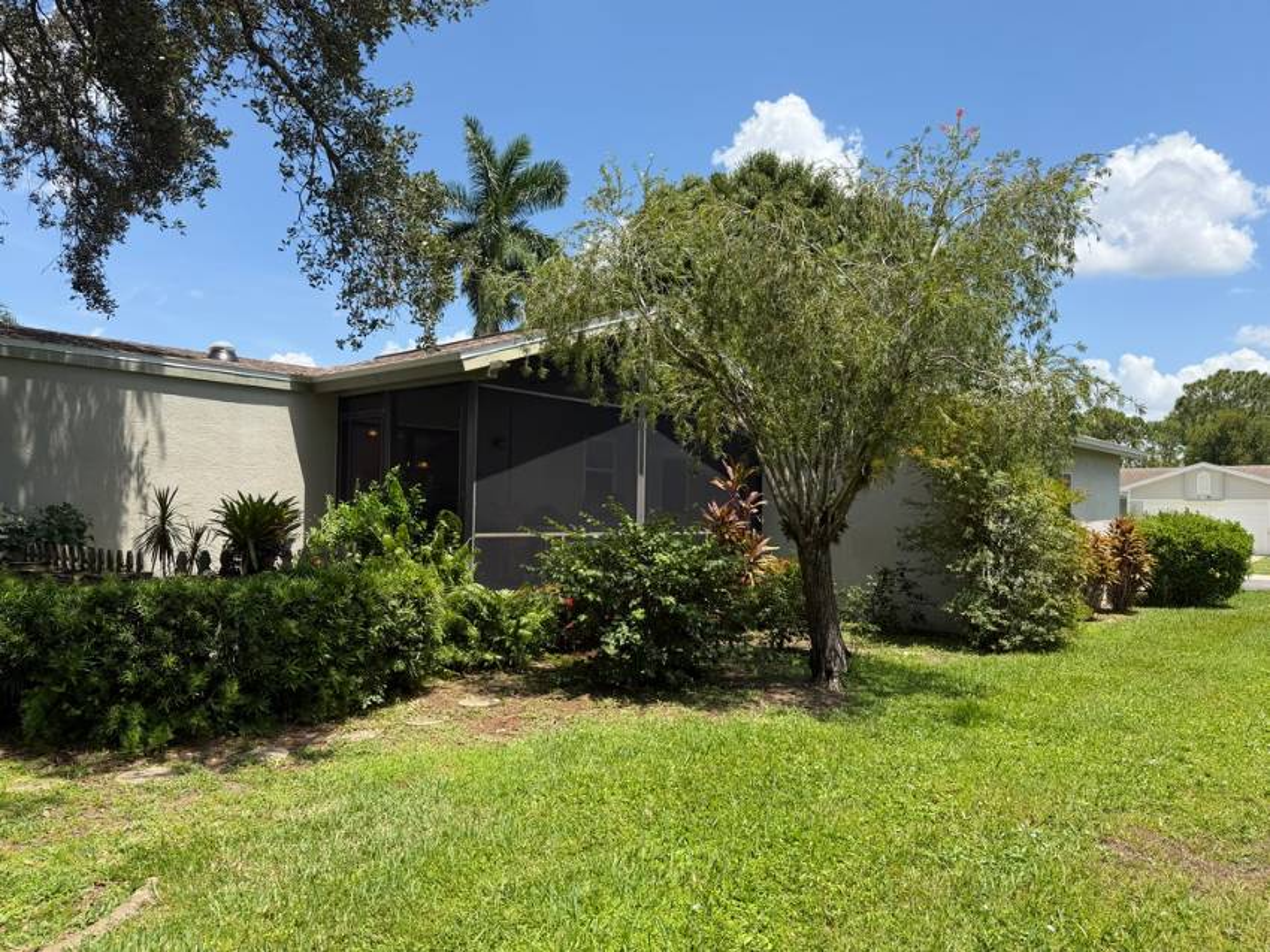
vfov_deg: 56.8
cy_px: 476
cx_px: 635
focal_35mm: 24
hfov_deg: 71.6
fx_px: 880
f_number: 1.78
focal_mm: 6.76
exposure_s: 1/3021
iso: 80
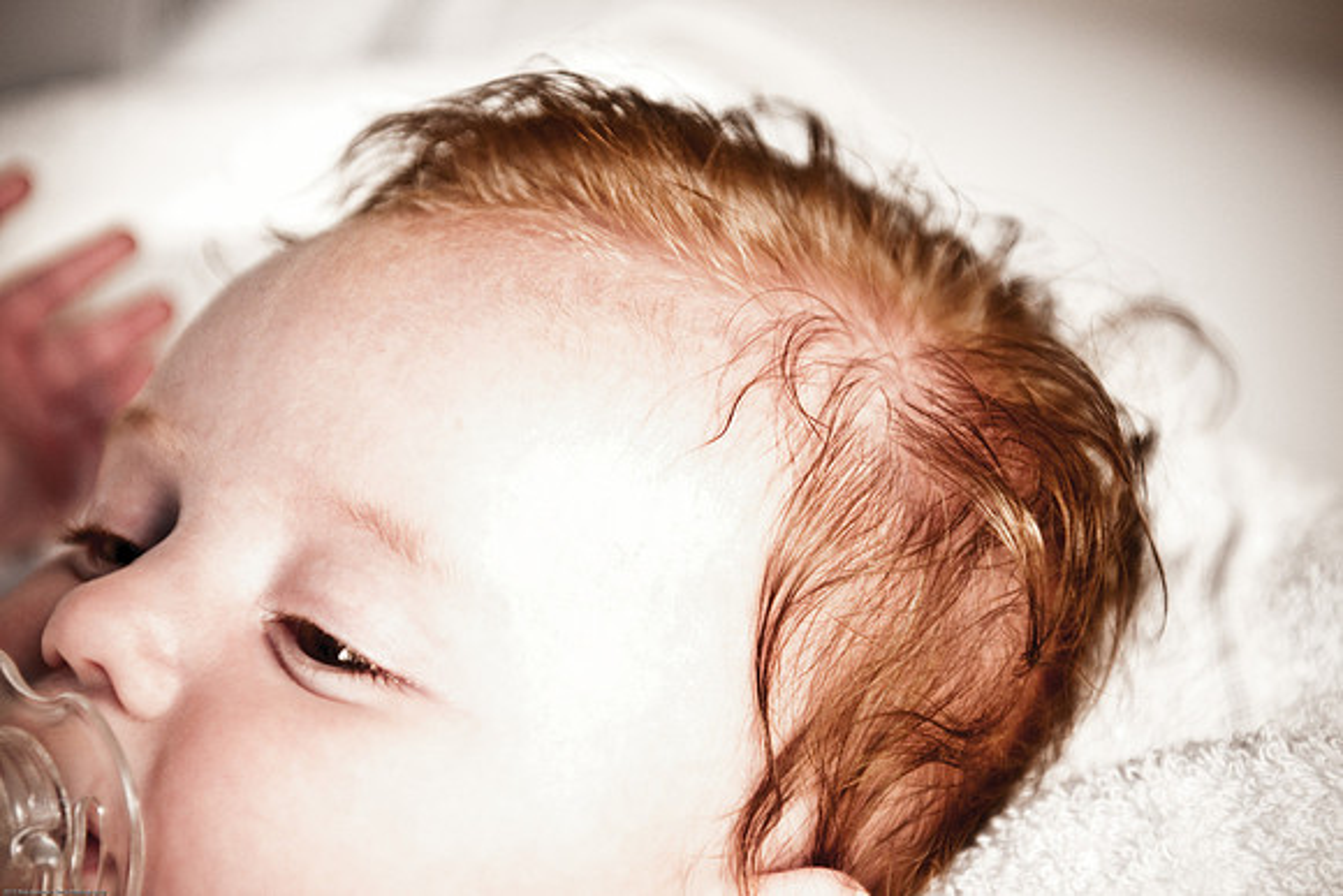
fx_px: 3918
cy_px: 448
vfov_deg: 13.0
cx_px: 672
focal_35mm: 105
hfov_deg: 19.5
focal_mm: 70
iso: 200
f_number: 2.8
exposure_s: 1/160
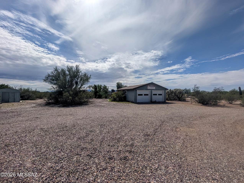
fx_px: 85
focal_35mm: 12
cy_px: 92
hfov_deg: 110.5
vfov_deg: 94.6
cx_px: 122
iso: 53
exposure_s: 1/11765
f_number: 1.7
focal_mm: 2.02
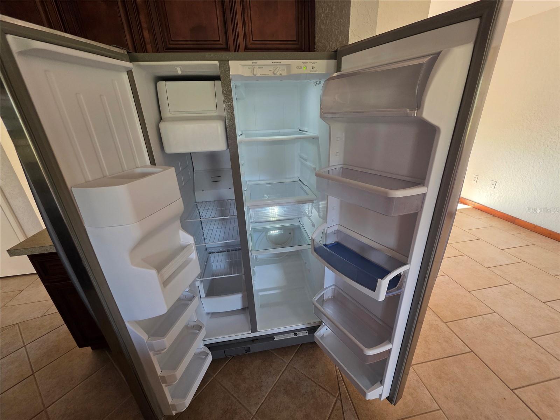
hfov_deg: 106.2
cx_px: 280
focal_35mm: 13
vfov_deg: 89.9
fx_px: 210
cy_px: 210
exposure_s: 1/120
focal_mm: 2.2
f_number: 1.9
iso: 250
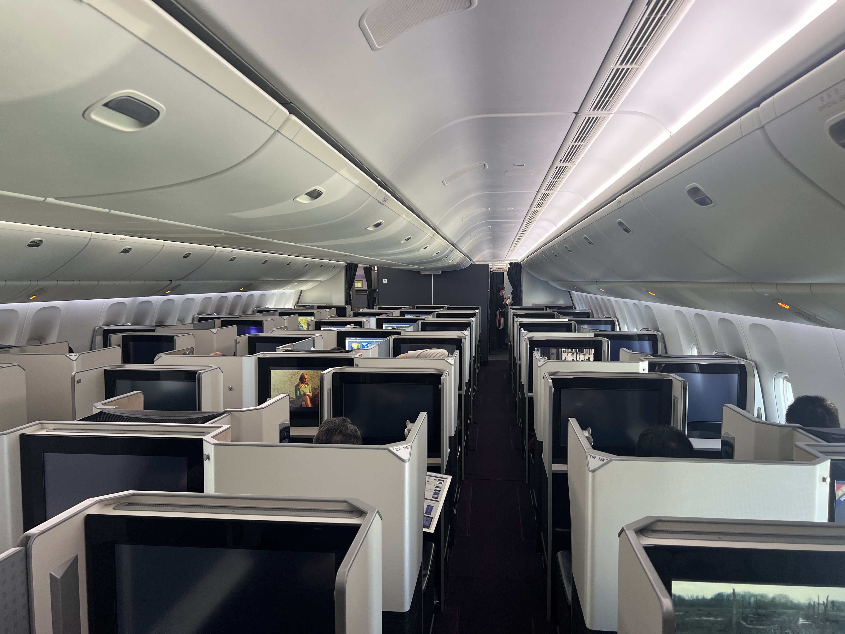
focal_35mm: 26
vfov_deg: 53.1
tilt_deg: +0.6
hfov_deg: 67.3
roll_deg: -0.7
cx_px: 422
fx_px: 635
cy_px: 317
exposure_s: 1/95
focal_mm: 5.7
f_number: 1.5
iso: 100
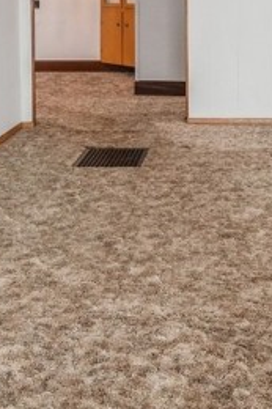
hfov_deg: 21.8
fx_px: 704
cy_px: -19
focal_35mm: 62
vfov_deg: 29.8
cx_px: 178
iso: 200
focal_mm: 14
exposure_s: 1/2.5
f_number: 8
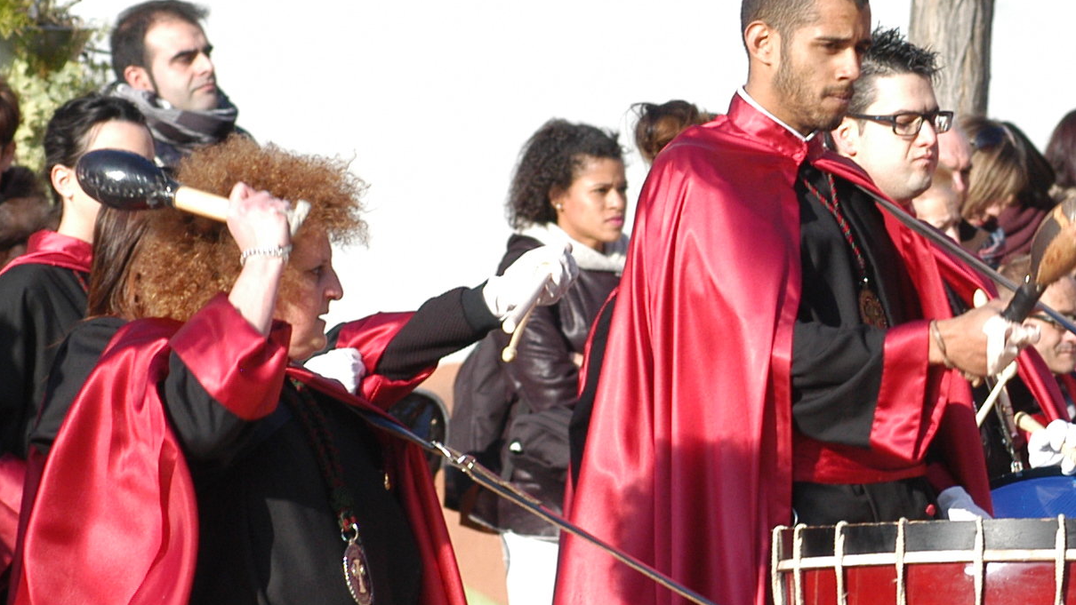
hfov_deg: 4.9
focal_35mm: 437
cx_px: 1122
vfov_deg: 2.8
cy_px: 514
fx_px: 12470
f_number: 7.1
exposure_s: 1/640
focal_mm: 112
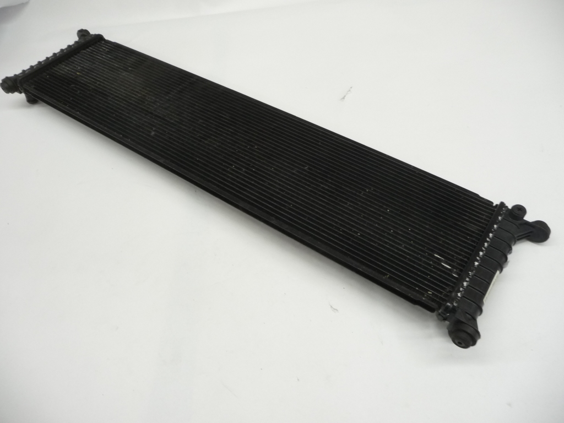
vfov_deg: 49.7
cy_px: 212
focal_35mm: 28
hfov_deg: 63.4
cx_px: 282
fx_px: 456
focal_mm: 4.7
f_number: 3.3
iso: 200
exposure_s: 1/30
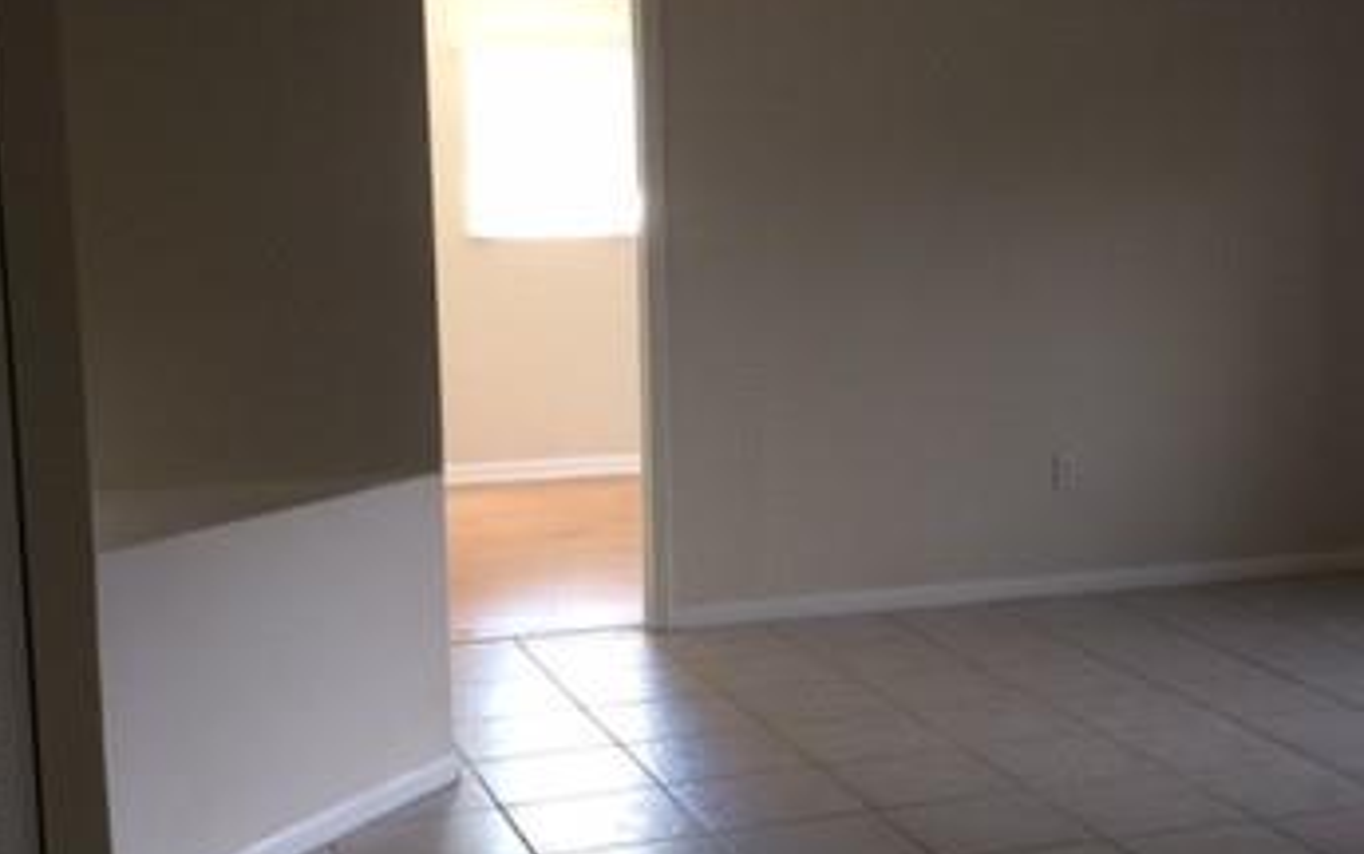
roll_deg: -0.3
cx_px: 925
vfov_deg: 22.7
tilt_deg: -10.3
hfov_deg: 35.3
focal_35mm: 57
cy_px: 522
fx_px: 2120
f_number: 2.2
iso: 32
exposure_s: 1/15
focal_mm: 4.15
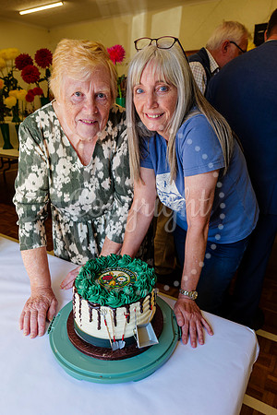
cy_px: 208
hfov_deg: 53.1
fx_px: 277
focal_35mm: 24
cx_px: 138
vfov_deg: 73.7
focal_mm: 24
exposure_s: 1/60
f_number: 5.6
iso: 320
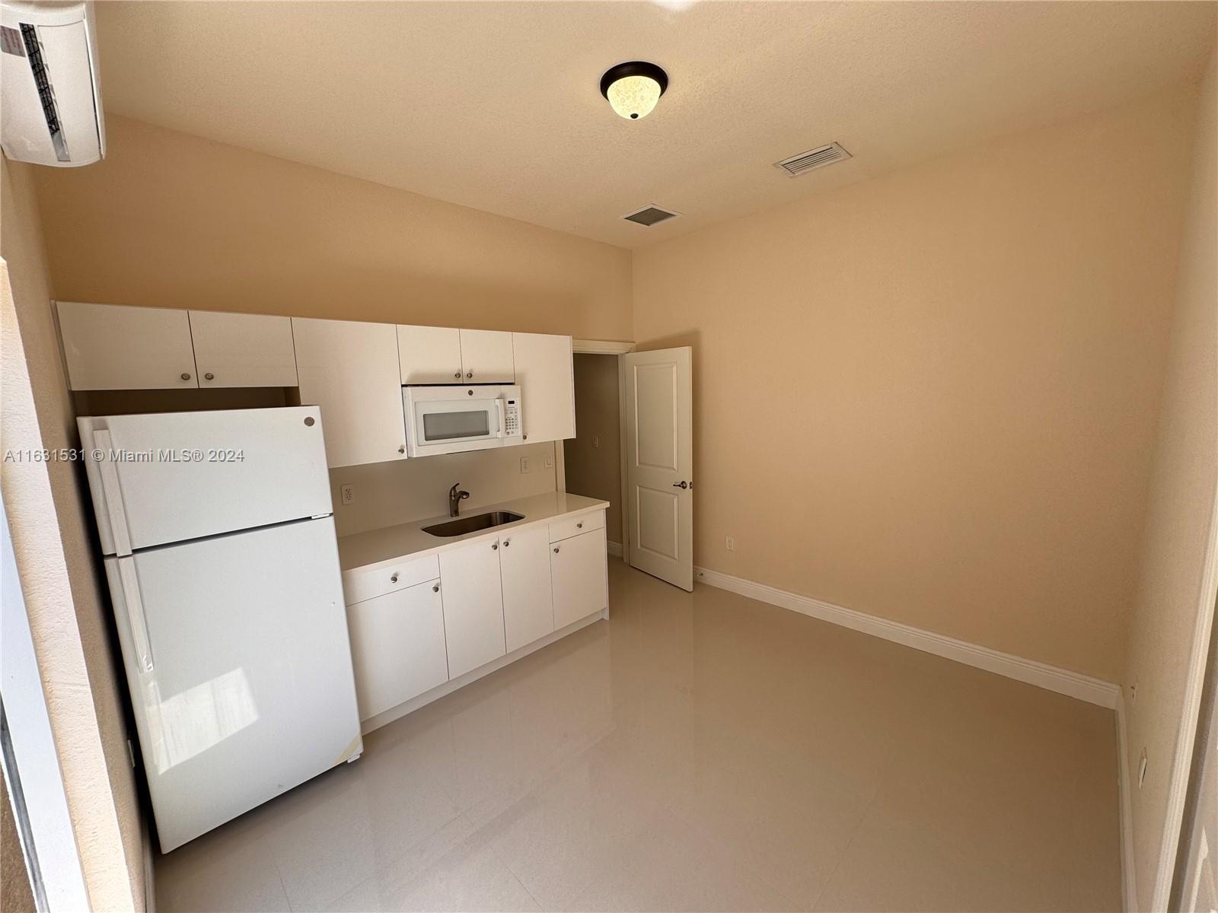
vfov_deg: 85.7
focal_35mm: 14
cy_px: 456
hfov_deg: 102.1
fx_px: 493
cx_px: 609
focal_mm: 2.22
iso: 40
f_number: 2.2
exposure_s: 1/218
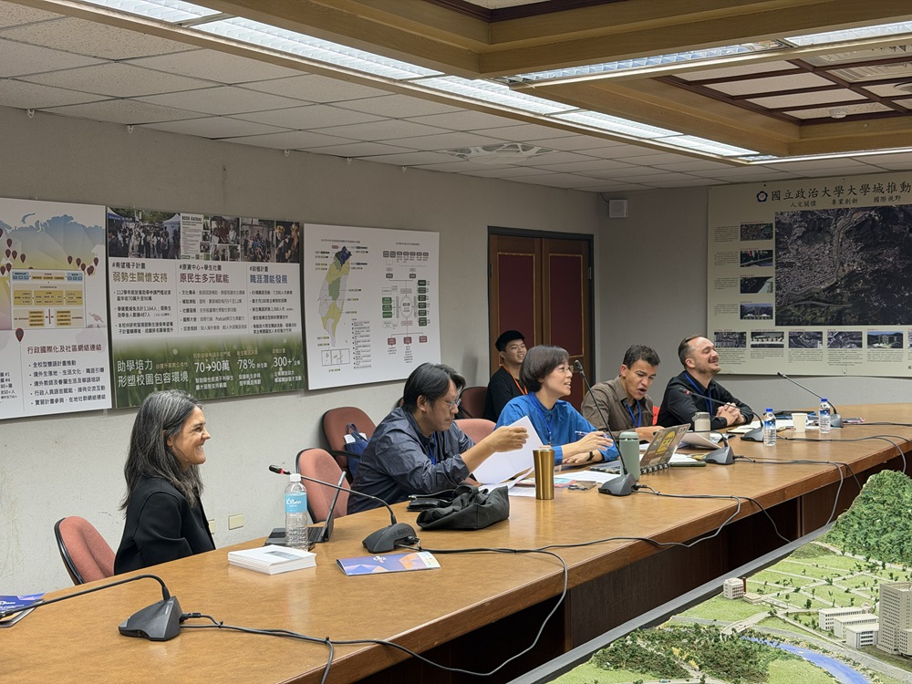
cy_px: 342
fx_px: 1265
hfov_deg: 39.7
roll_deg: +1.3
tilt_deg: -2.6
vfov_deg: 30.3
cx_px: 456
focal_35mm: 48
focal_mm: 6.76
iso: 200
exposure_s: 1/99
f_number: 1.78
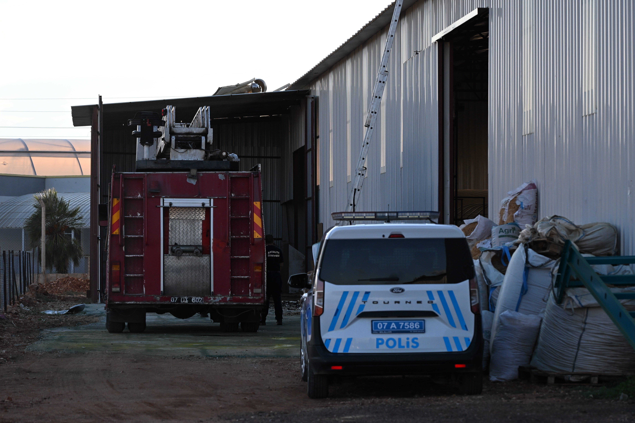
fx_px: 2196
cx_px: 318
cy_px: 212
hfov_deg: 16.5
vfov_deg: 11.0
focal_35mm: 124
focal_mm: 83
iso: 560
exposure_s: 1/2500
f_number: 4
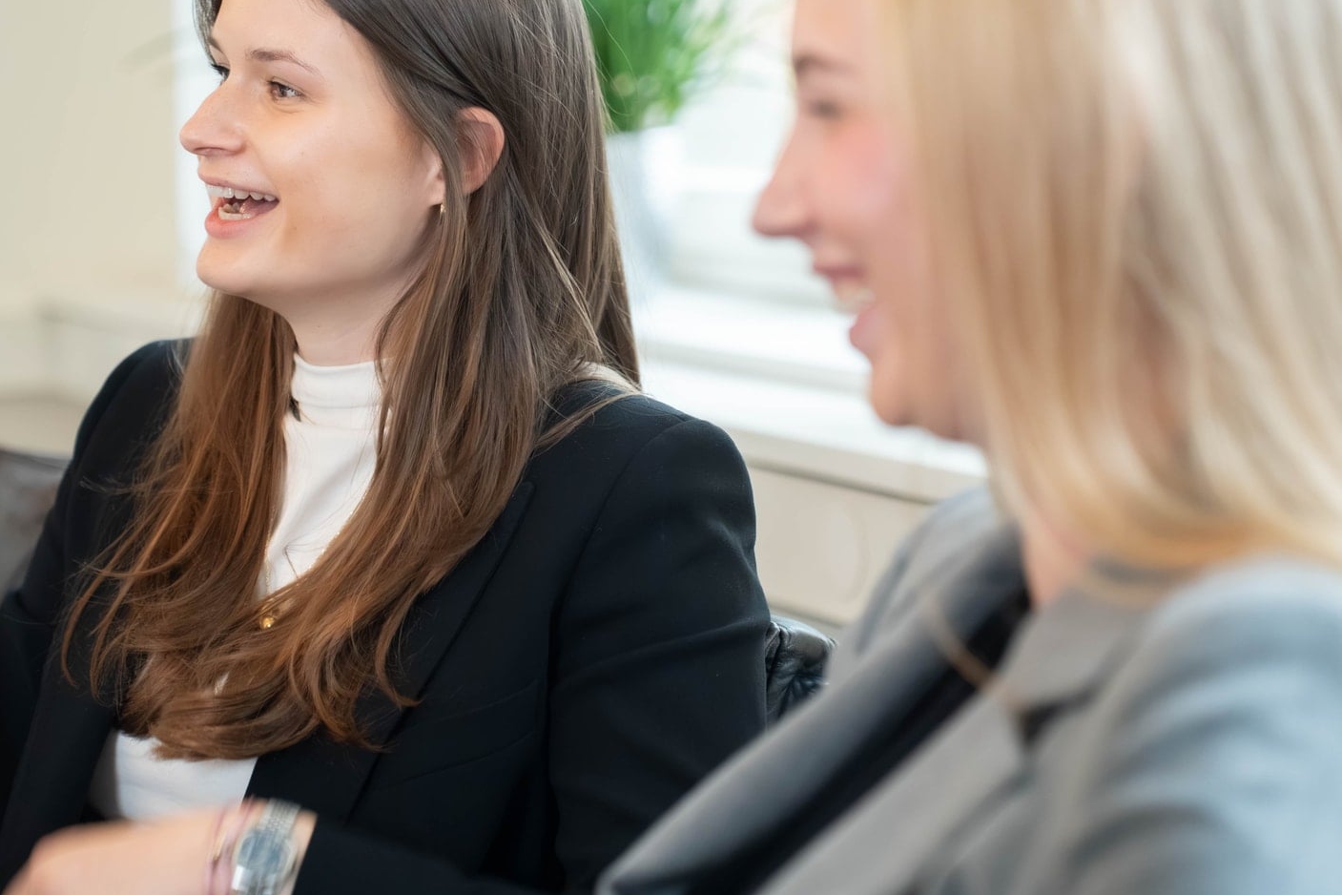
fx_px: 3765
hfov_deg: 20.2
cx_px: 655
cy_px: 303
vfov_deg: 13.5
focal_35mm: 101
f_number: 2.8
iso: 3200
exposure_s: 1/100
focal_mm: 74
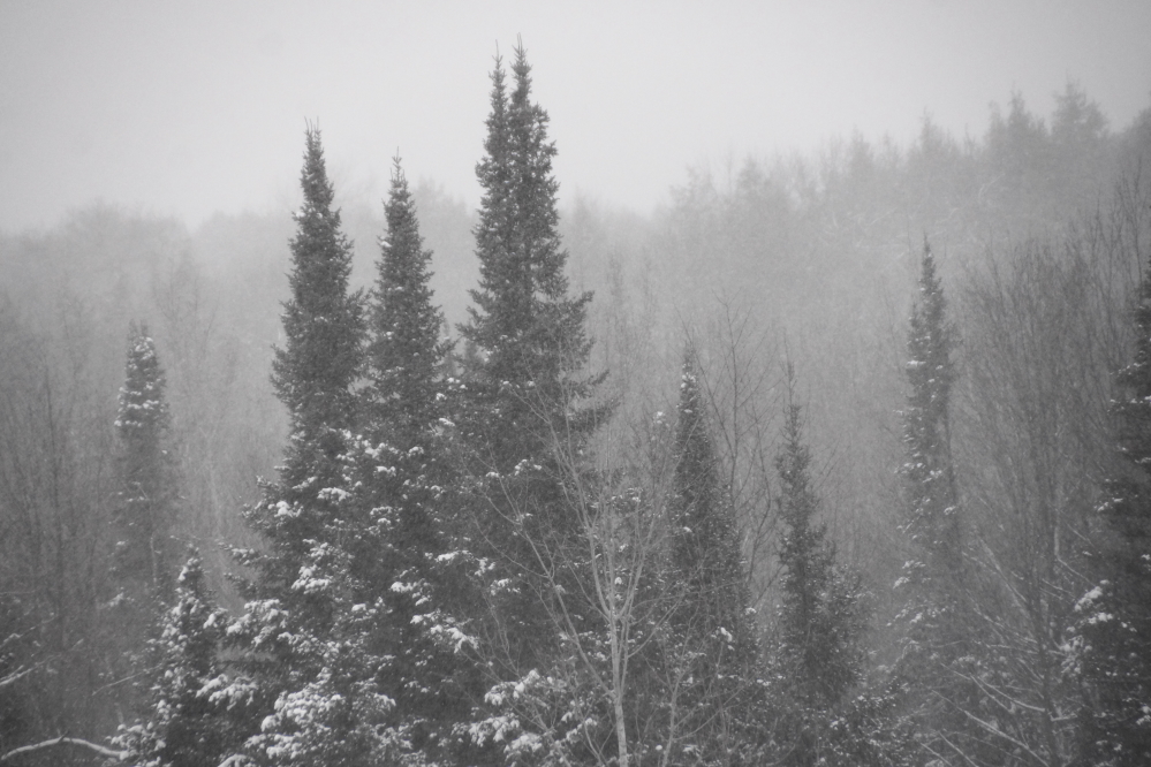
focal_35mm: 240
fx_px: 7673
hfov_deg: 8.6
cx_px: 576
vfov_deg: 5.7
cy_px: 384
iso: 500
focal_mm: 160
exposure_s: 1/250
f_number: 6.3
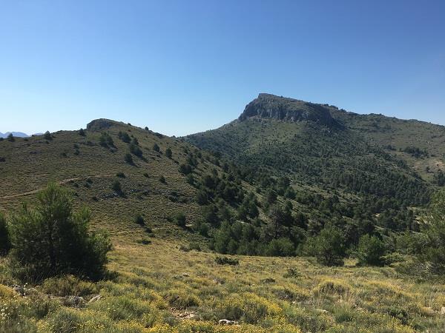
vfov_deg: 48.2
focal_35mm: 29
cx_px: 222
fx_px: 373
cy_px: 166
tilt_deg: -4.5
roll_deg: -1.8
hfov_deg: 61.7
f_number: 2.2
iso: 25
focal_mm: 4.15
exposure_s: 1/1538
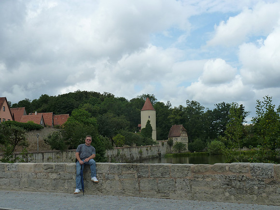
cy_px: 105
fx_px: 356
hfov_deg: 42.9
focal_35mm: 44
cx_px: 140
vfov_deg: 32.9
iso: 125
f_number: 5
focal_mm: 7.3
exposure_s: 1/400
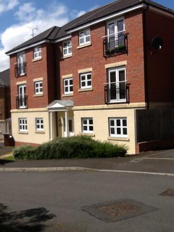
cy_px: 116
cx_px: 87
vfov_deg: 42.9
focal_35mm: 44
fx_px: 295
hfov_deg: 32.9
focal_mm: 2.03
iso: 40
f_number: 2.4
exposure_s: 1/1783
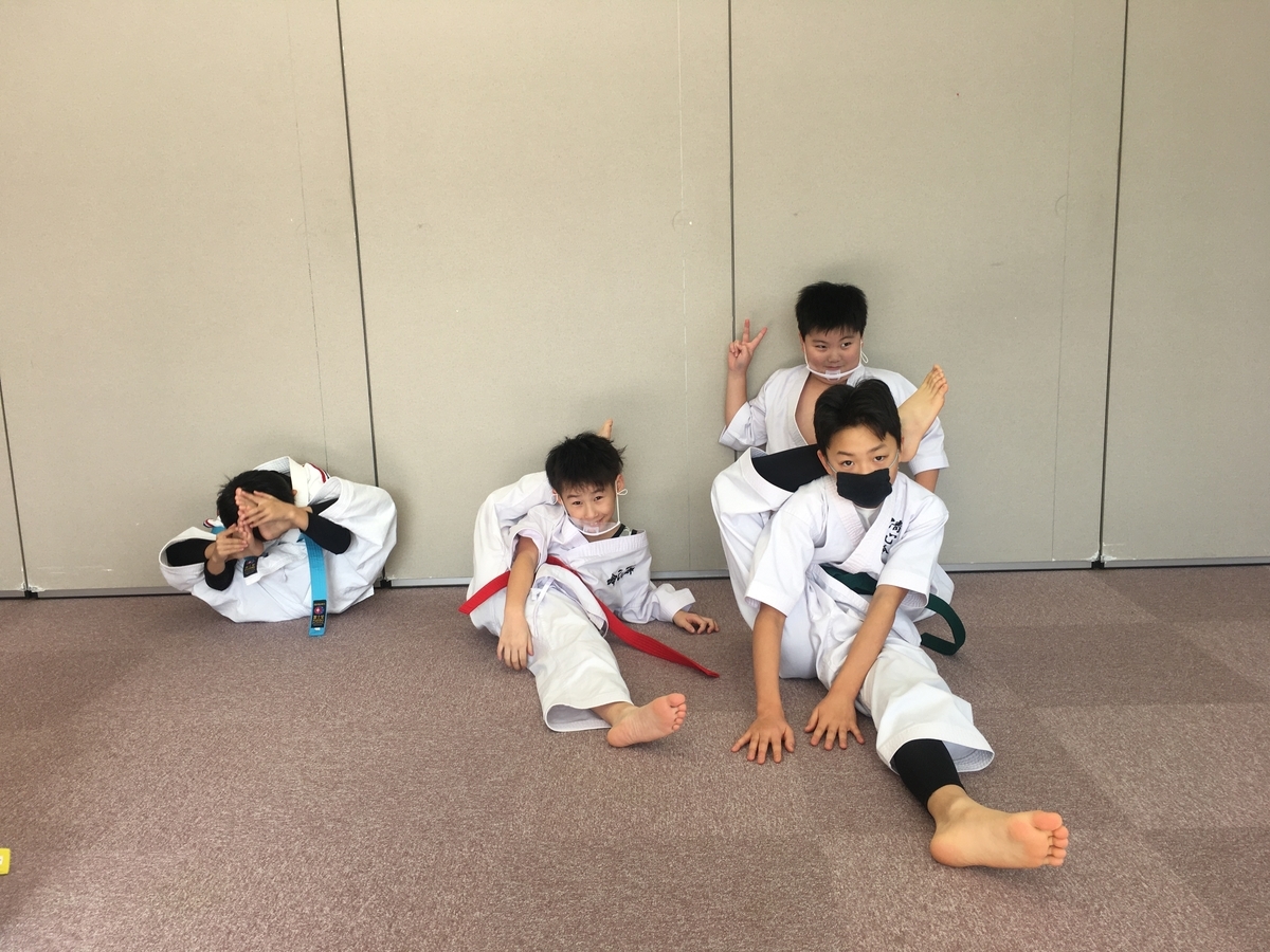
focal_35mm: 29
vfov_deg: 48.2
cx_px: 635
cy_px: 476
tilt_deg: -9.7
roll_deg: +2.5
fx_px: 1064
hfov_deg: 61.7
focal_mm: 4.15
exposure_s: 1/120
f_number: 2.2
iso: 25
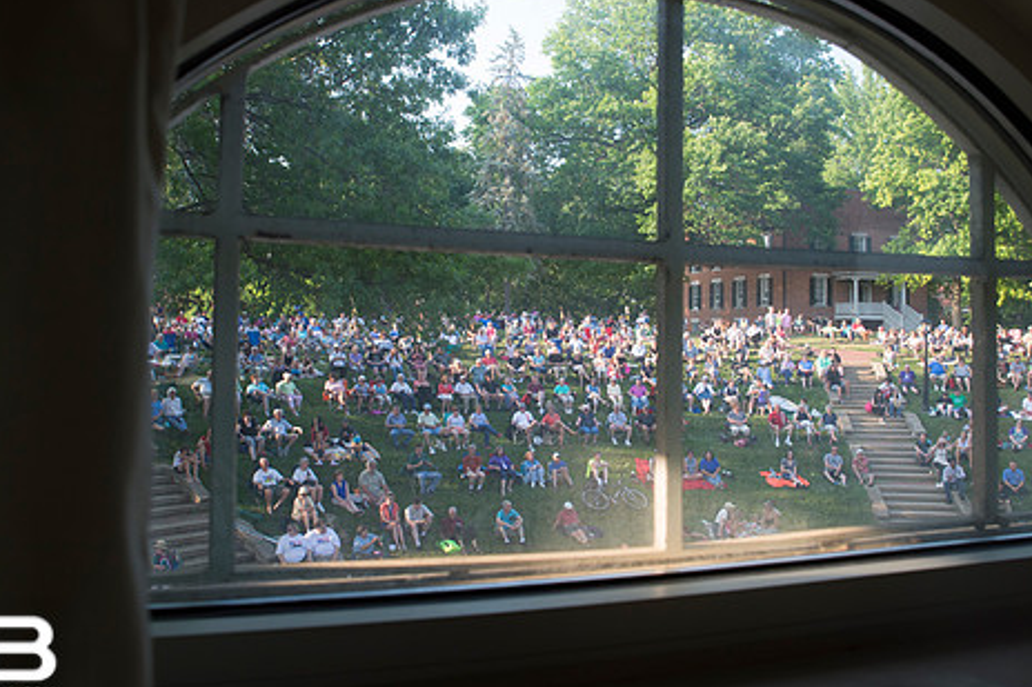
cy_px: 291
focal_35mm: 30
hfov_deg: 61.9
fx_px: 860
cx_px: 529
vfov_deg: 43.5
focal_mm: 24
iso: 500
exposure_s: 1/160
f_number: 6.3
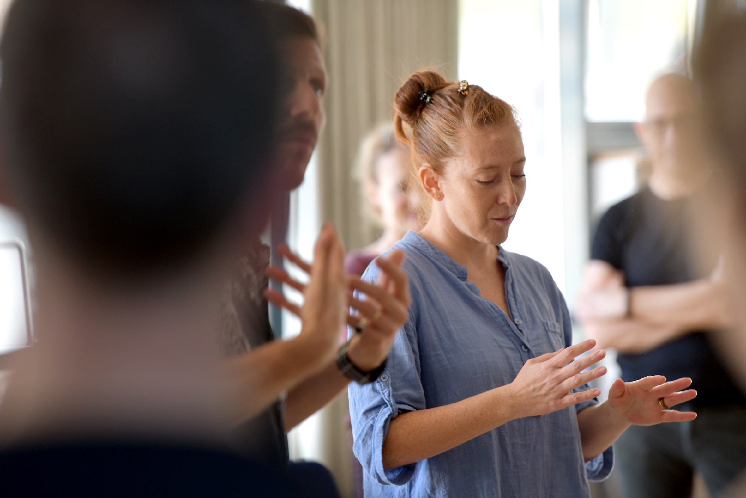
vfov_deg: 6.9
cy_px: 249
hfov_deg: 10.3
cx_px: 373
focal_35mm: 200
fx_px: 4144
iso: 1000
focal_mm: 200
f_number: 4
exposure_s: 1/200
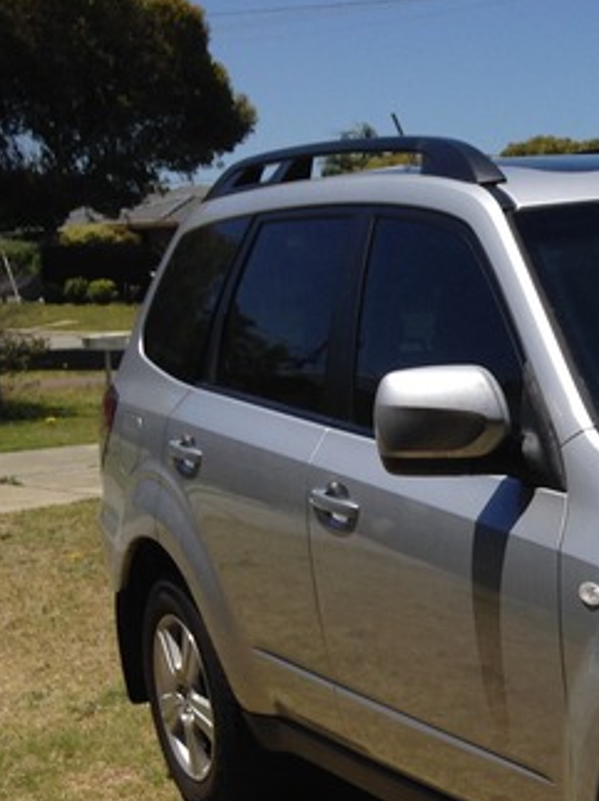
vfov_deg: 23.6
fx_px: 1894
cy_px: 622
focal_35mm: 82
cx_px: 885
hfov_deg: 16.5
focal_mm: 4.12
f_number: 2.4
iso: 50
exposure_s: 1/2584
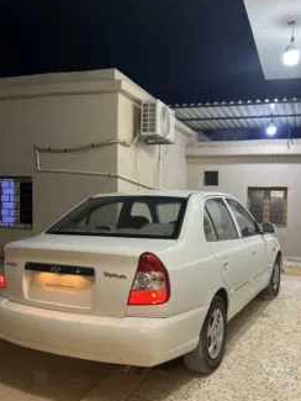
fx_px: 371
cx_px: 167
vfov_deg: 56.8
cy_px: 212
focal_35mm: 32
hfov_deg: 44.1
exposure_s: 1/71
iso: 125
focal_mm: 5.7
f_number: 1.5
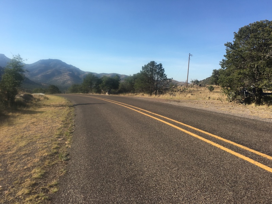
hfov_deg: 61.7
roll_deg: -5.0
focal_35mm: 29
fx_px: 228
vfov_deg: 48.2
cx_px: 136
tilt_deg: -2.4
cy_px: 102
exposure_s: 1/1350
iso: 25
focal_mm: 4.15
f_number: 2.2
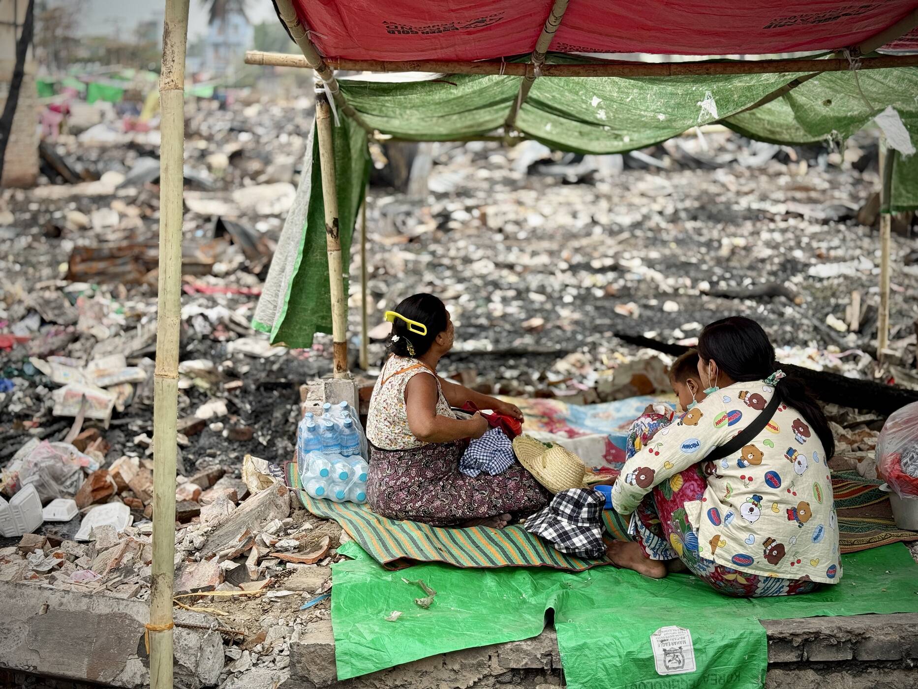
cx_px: 459
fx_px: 1273
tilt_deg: -10.0
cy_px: 344
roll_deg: +0.4
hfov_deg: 39.7
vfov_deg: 30.3
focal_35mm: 48
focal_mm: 6.76
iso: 64
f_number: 1.78
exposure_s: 1/1167
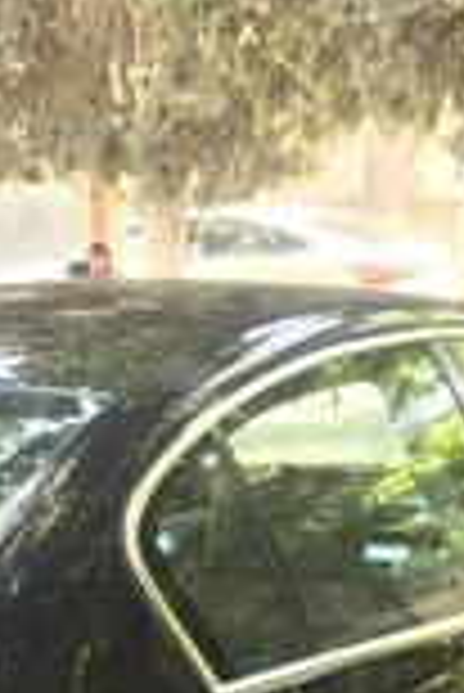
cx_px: 99
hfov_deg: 14.1
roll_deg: +0.0
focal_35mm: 97
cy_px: 963
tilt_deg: -21.2
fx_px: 1871
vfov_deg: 19.0
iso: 40
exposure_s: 1/50
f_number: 2.2
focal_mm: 4.15
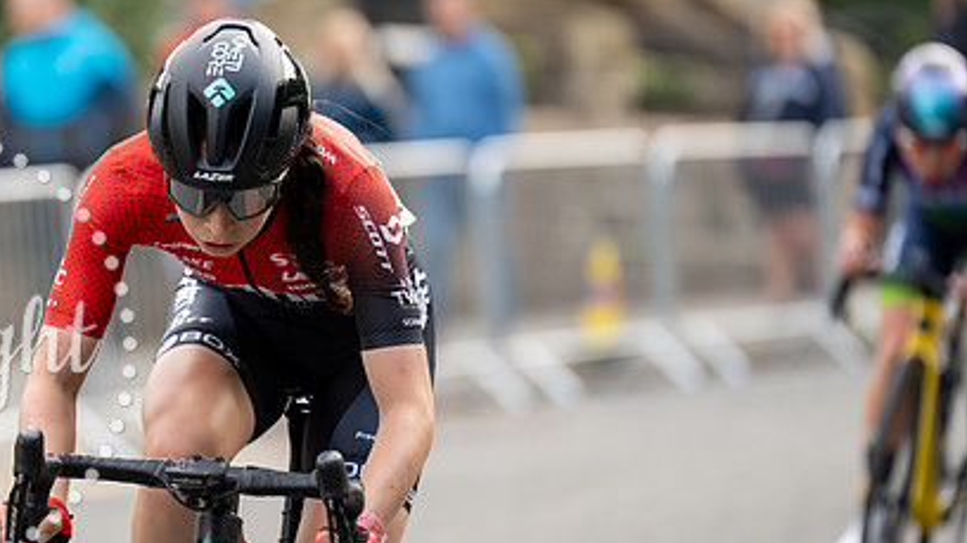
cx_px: 282
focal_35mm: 298
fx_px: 7637
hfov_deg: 7.2
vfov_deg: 4.1
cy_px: 226
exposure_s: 1/500
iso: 640
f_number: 2.8
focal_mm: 200
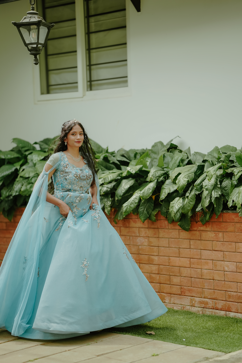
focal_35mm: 85
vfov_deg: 23.9
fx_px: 857
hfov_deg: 16.1
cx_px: 121
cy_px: 182
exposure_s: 1/1250
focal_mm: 85
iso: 250
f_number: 1.4
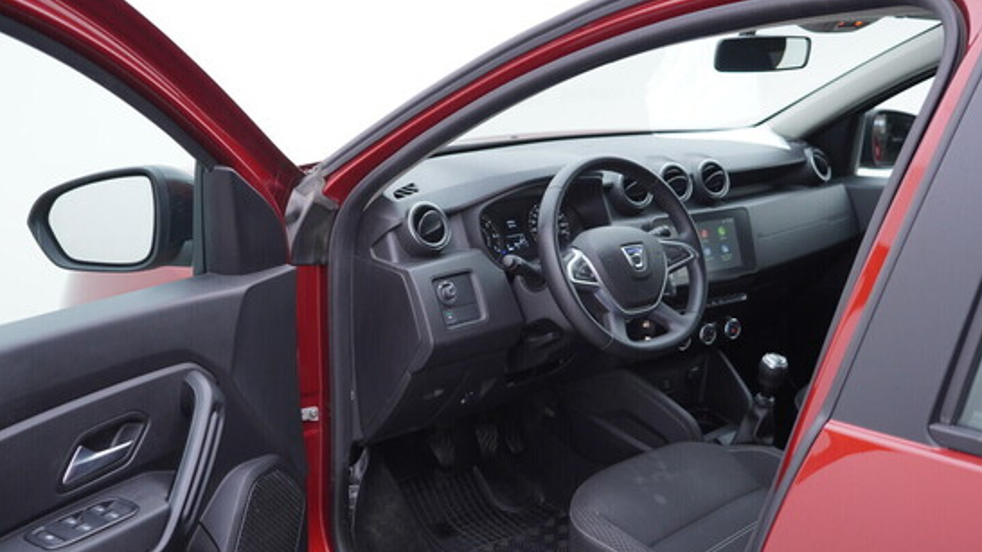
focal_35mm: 38
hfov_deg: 52.8
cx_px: 493
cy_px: 274
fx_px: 989
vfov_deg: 31.2
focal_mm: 24
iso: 125
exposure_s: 1/40
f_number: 2.8
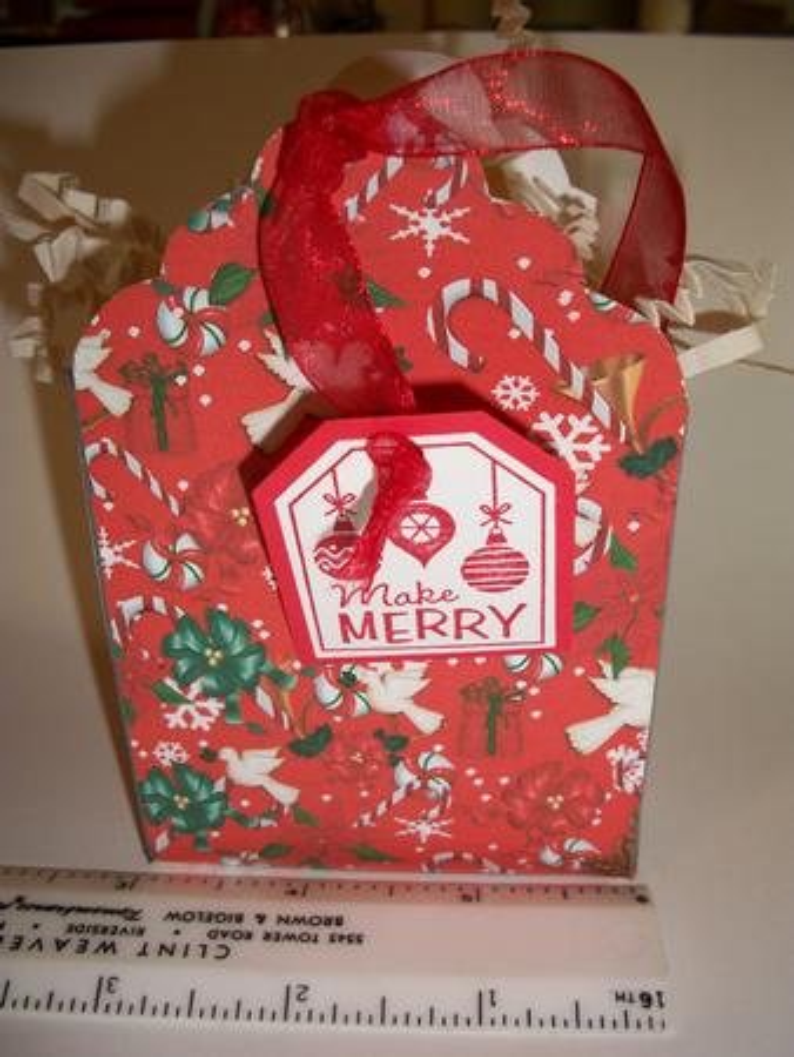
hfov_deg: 40.7
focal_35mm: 35
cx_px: 397
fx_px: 1069
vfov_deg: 52.6
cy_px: 528
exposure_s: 1/60
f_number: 3.1
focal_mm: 6.3
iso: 80
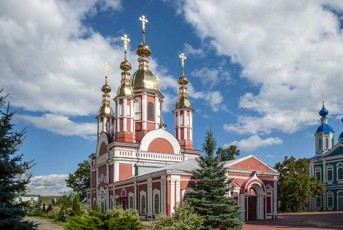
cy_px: 115
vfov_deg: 48.1
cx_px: 172
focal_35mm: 27
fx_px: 258
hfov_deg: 67.3
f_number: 3.5
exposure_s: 1/2500
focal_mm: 18
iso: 100
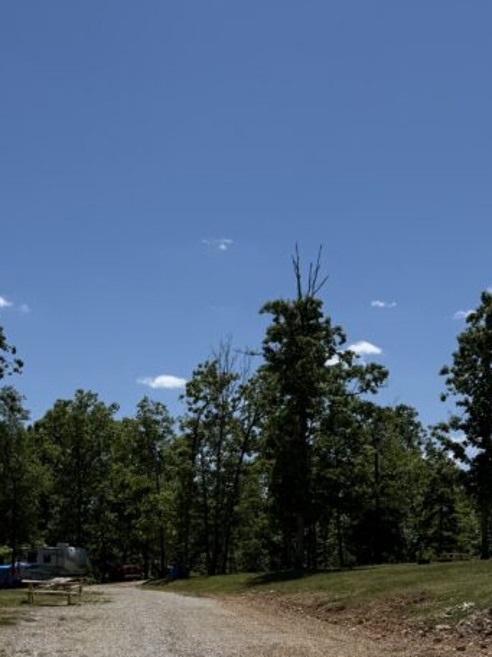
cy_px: 586
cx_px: 154
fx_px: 1024
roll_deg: +0.4
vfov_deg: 33.7
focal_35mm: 54
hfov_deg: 26.8
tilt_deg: -1.3
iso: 80
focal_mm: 6.76
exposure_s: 1/8130
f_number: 1.78
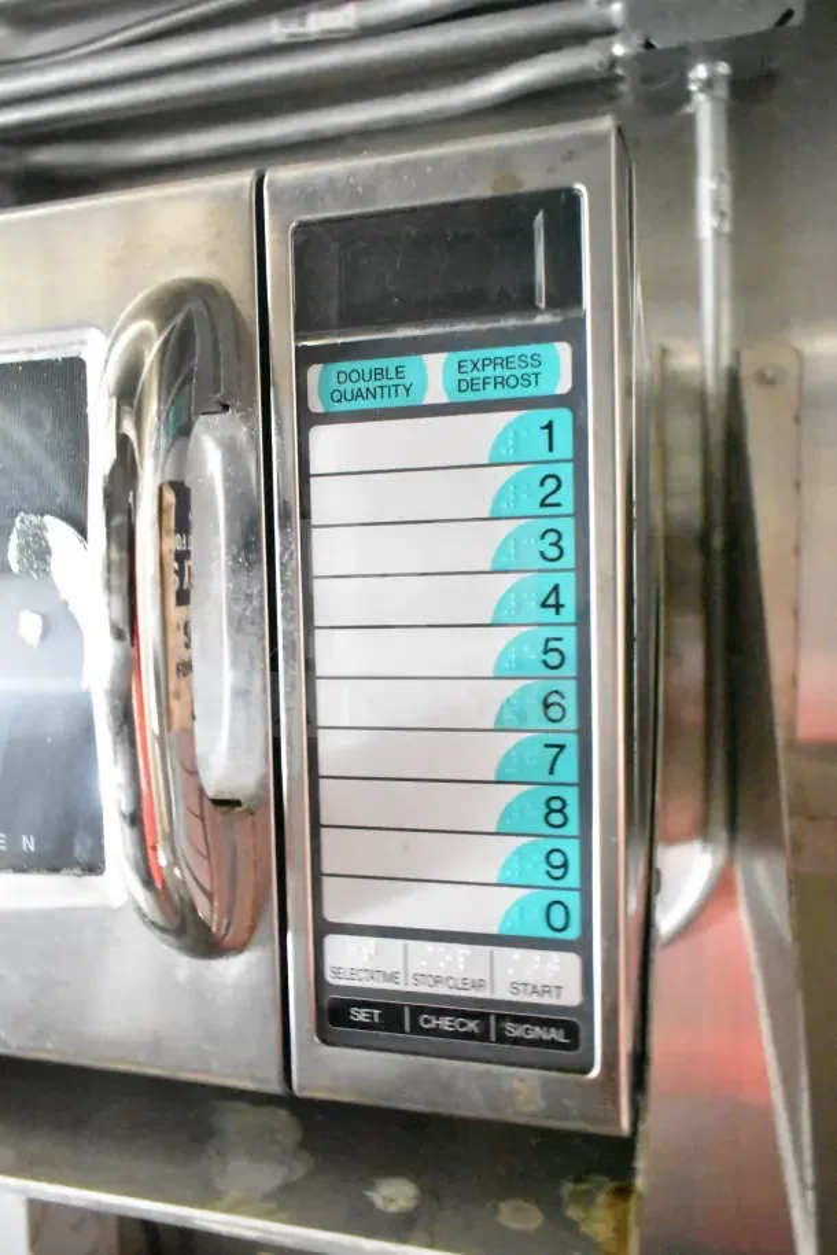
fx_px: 941
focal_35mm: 27
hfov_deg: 48.0
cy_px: 628
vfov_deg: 67.4
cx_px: 418
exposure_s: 1/30
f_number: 3.5
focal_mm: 18
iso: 25600
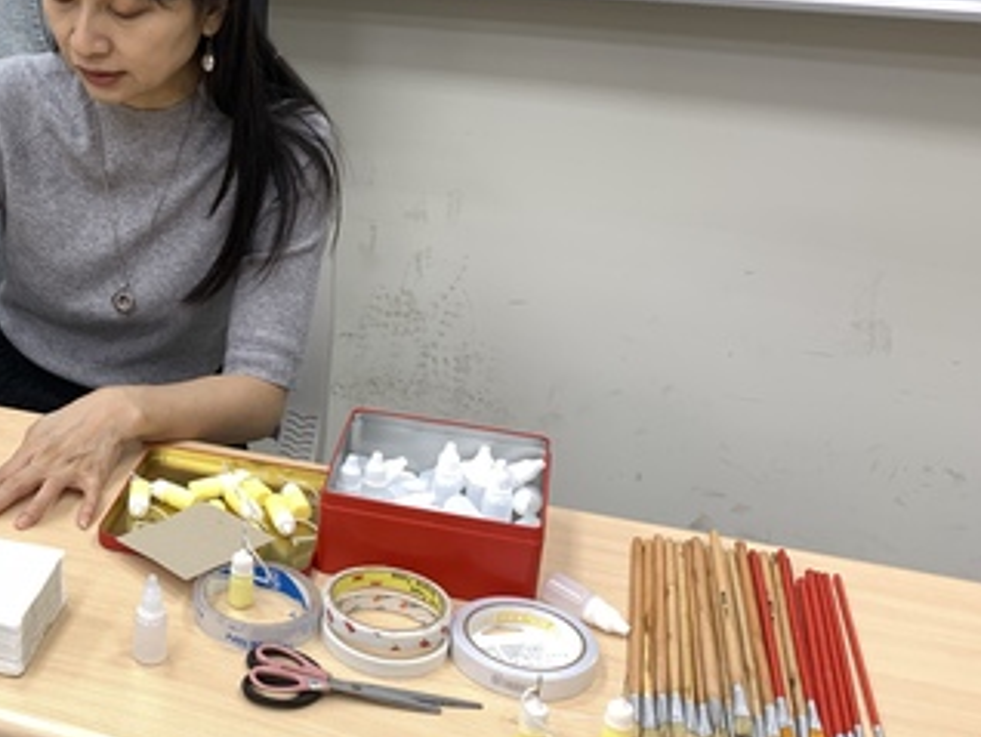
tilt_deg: -20.3
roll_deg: -0.2
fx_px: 1390
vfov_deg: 29.7
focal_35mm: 49
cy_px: 311
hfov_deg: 36.3
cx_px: 86
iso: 80
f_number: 1.8
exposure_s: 1/60
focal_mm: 4.25
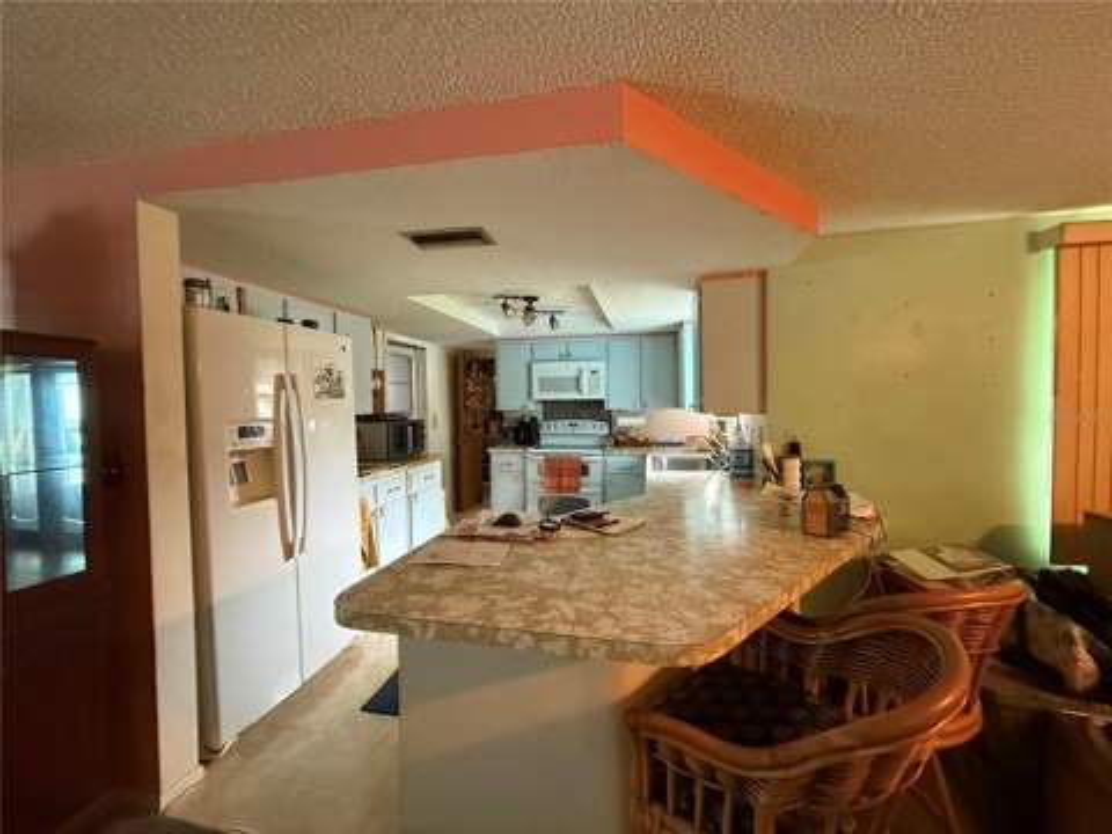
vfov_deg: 85.7
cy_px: 417
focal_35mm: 14
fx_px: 450
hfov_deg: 102.1
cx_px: 556
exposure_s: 1/60
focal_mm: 2.22
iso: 640
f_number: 2.2
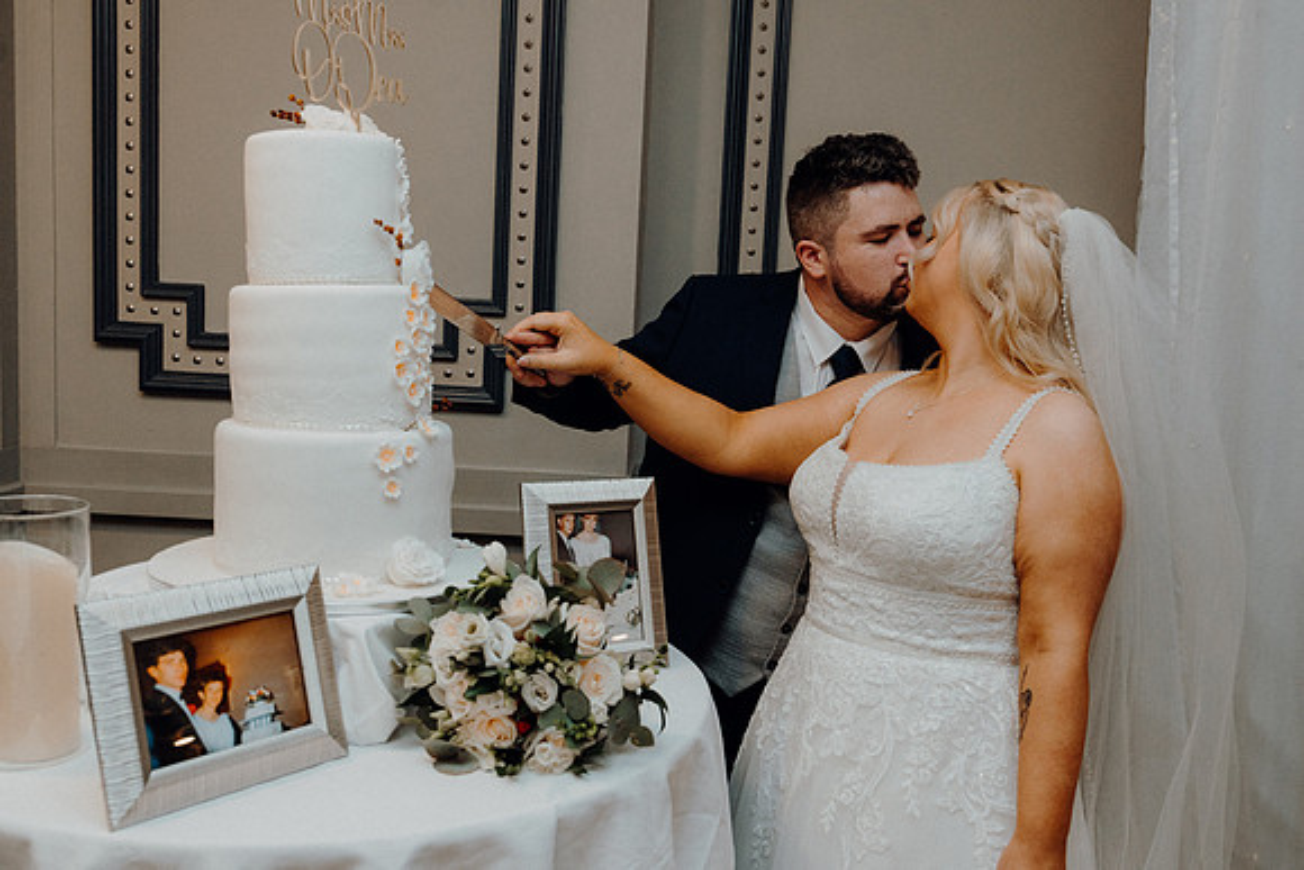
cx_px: 652
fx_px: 1232
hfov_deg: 55.8
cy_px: 435
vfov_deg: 38.9
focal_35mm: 34
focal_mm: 34
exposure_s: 1/160
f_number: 5
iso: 2500
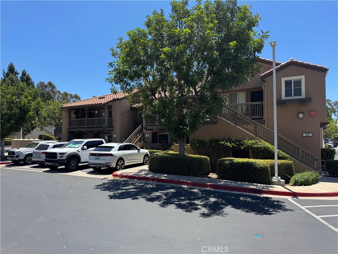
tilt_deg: +1.9
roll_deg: +0.0
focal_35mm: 24
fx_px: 234
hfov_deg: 71.6
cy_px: 127
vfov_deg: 56.8
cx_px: 169
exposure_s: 1/2415
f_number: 1.78
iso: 80
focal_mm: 6.76
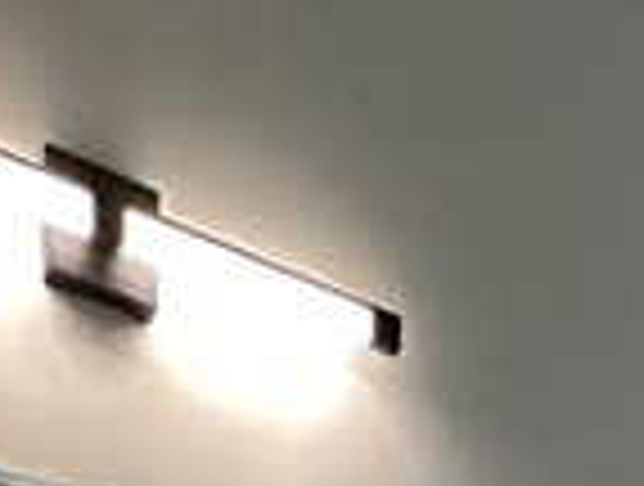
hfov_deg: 24.0
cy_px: 1472
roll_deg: -5.9
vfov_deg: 11.3
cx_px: 730
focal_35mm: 75
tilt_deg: -13.4
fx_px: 1399
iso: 250
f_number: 2.2
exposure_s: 1/120
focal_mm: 2.22
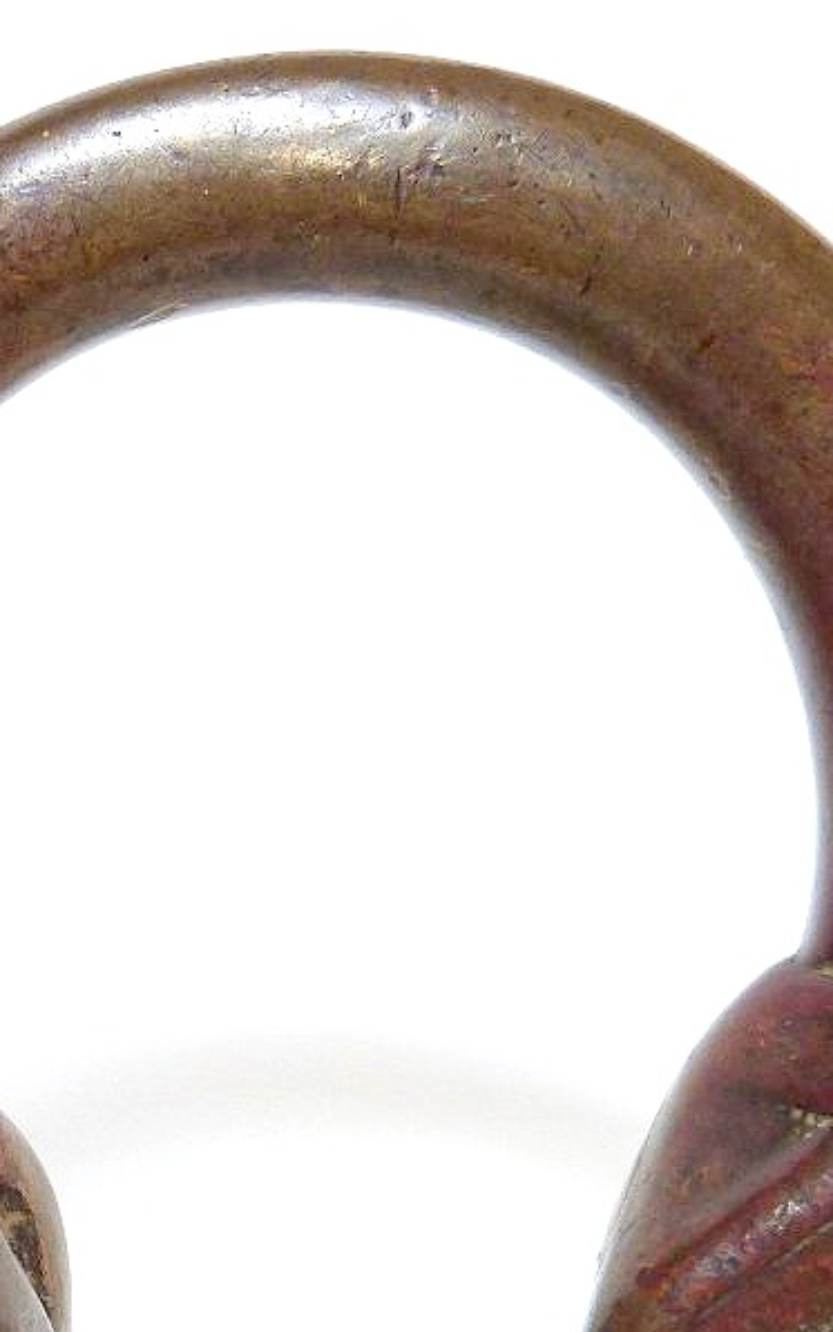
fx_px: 2322
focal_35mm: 64
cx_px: -4
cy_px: 921
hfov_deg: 19.7
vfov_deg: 31.6
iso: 200
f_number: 2.9
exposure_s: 1/60
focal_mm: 5.2
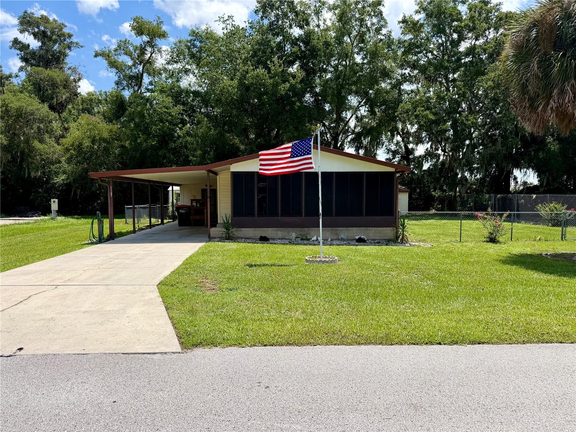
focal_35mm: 24
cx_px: 288
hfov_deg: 71.6
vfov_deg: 56.8
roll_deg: -0.2
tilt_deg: -4.4
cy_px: 216
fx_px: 399
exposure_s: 1/4673
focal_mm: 6.76
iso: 80
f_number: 1.78
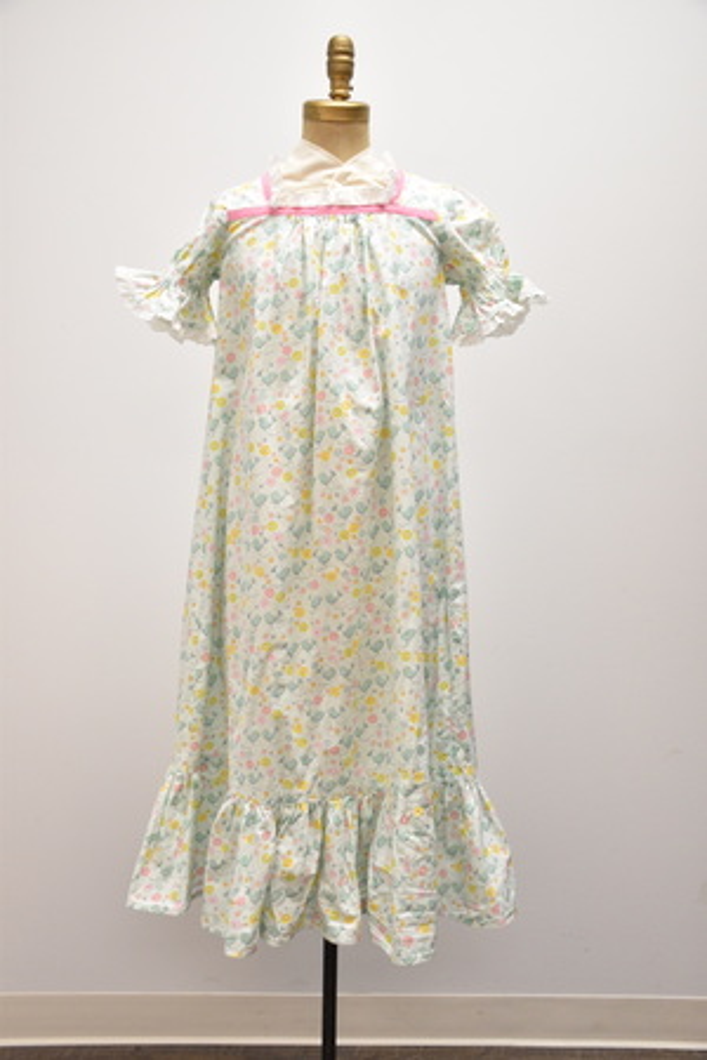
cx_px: 354
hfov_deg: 36.9
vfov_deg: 53.1
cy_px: 530
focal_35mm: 36
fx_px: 1060
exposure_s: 1/100
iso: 1000
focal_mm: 24
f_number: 4.5
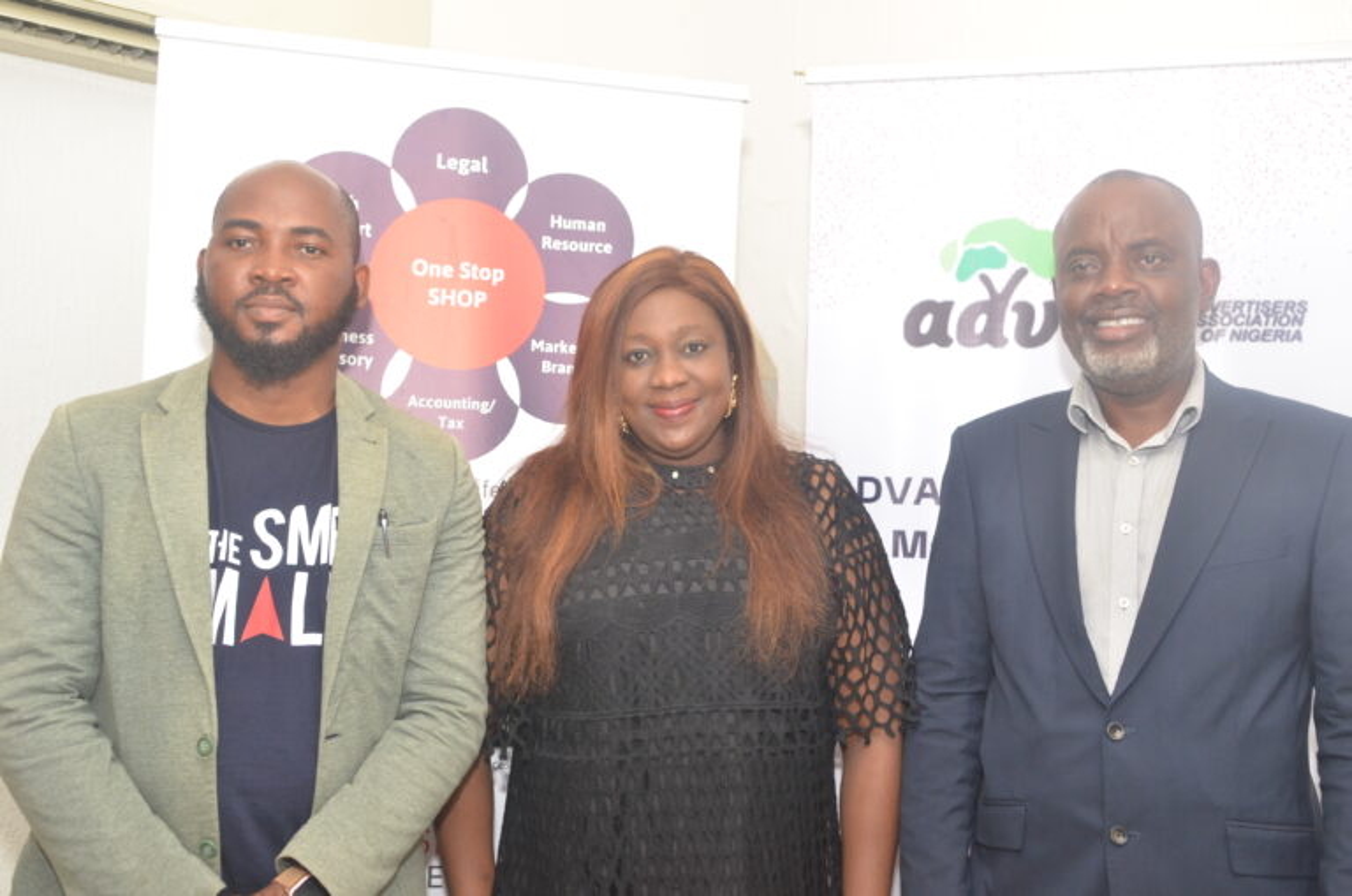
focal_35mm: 39
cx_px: 676
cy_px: 448
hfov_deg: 49.6
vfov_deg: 34.1
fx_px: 1462
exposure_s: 1/60
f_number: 4
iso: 800
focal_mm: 26
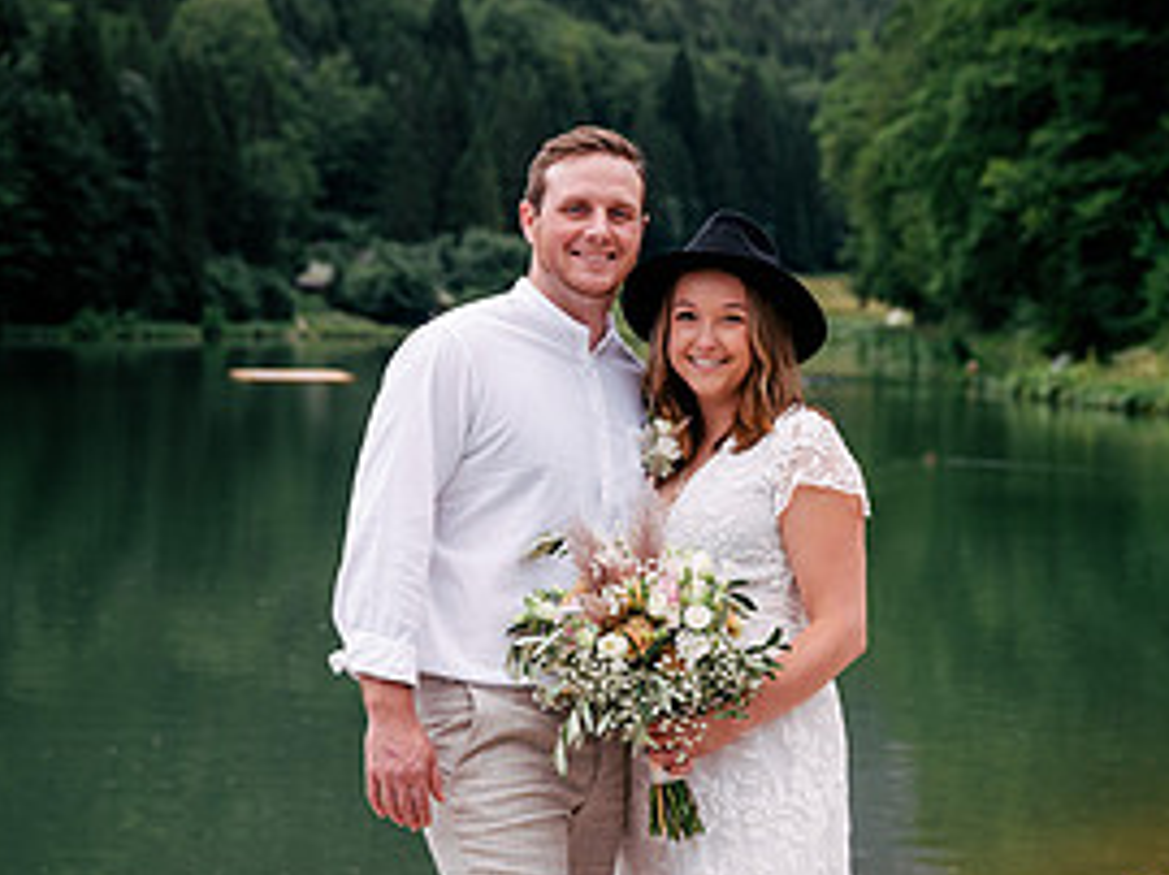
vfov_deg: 15.8
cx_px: 626
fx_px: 3138
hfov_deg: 21.1
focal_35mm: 93
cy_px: 554
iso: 320
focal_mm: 58
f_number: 4
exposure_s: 1/250
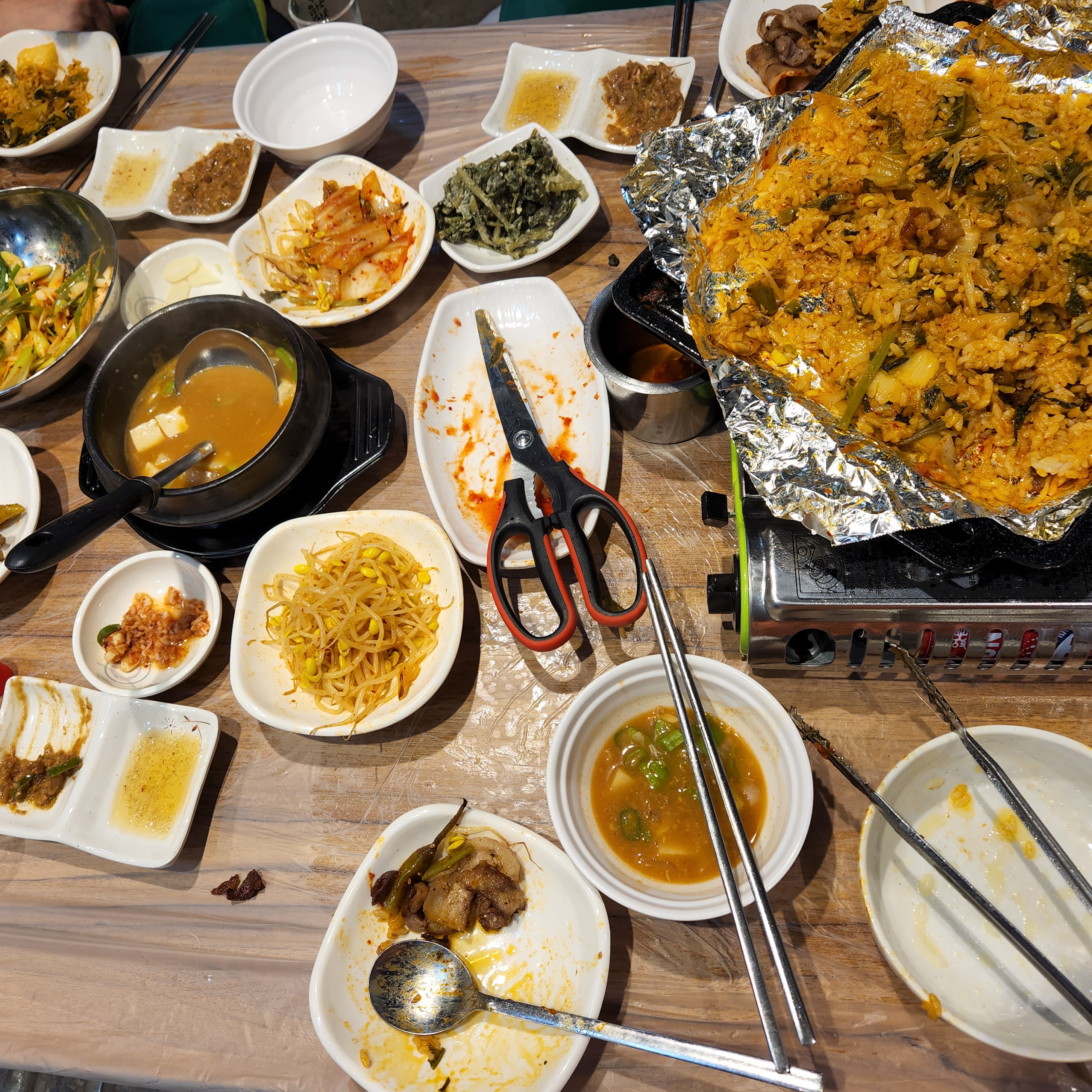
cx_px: 520
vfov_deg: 57.3
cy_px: 531
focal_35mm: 28
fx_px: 999
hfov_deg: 57.3
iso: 40
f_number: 1.8
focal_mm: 5.4
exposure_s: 1/120
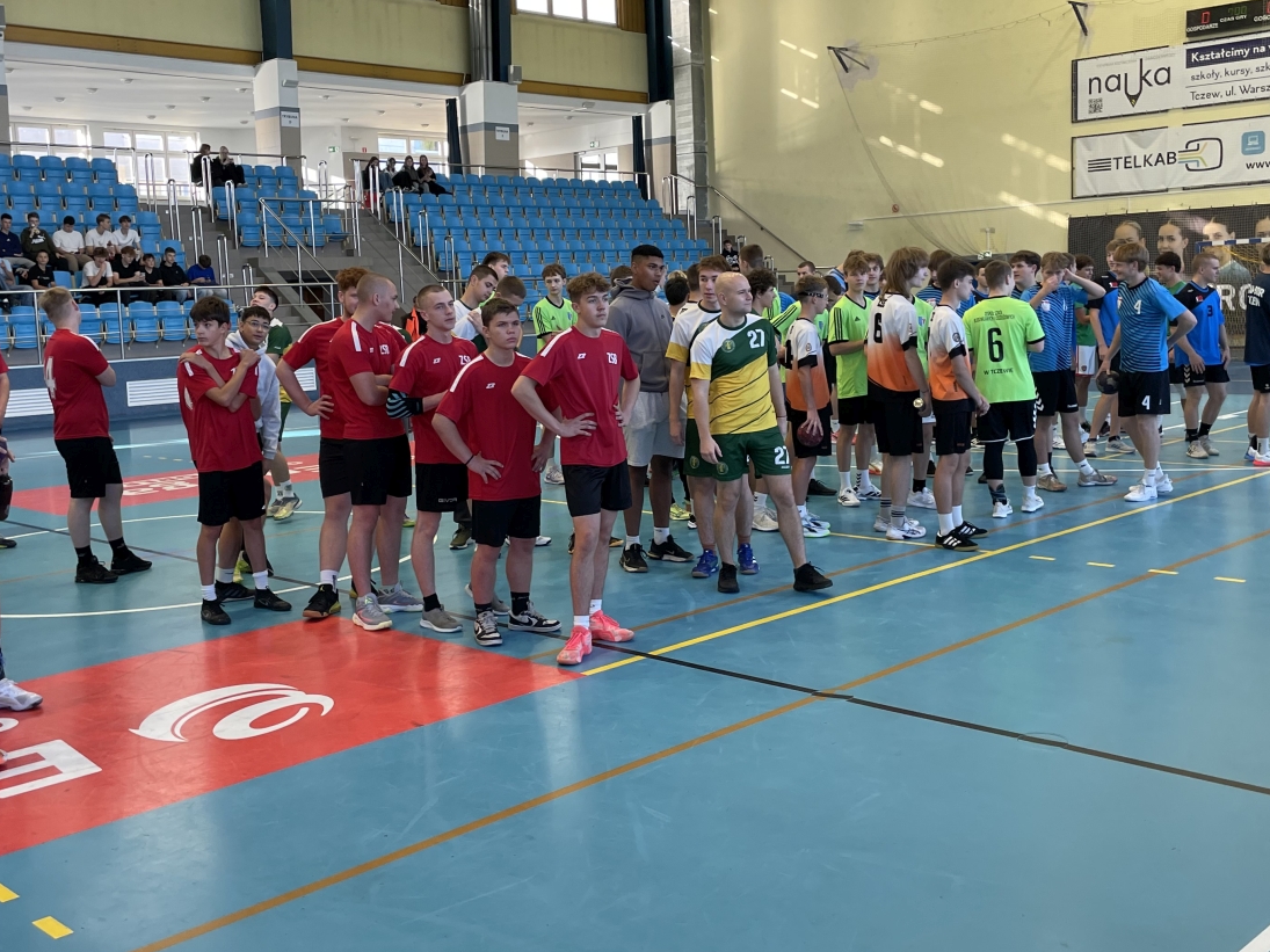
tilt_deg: -1.3
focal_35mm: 38
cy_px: 429
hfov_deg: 48.9
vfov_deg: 37.7
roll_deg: +1.4
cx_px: 585
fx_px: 1394
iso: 80
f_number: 1.6
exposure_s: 1/121
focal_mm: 4.2
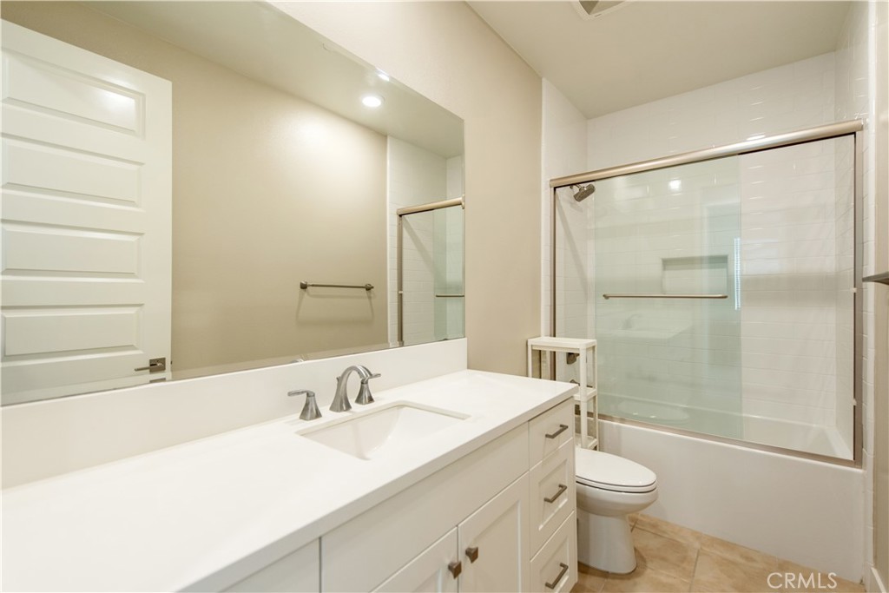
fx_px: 395
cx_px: 444
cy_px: 296
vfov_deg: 73.8
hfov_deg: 96.7
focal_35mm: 16
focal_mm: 16
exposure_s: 1/60
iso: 400
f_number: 4
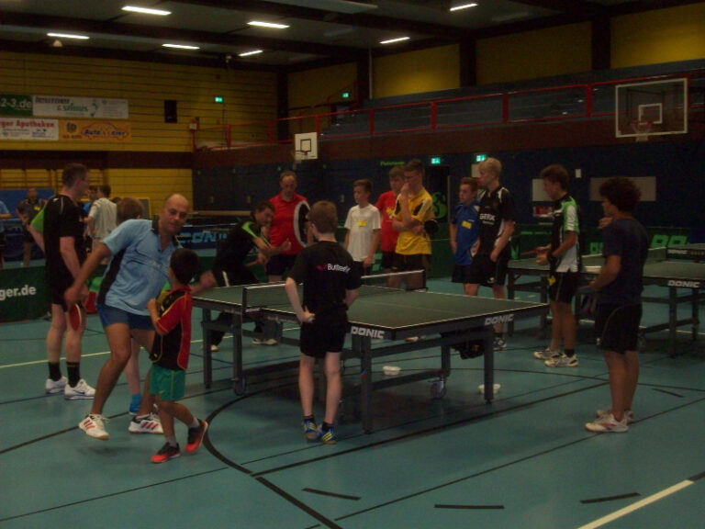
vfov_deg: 31.5
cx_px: 352
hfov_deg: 41.2
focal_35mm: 46
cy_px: 264
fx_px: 937
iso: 200
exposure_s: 1/50.5
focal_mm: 7.6
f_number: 3.1
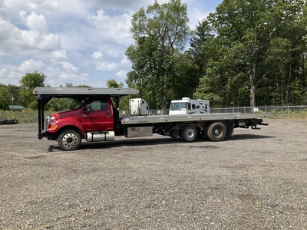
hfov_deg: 61.7
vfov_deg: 48.2
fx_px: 257
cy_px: 115
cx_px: 154
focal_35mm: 29
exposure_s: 1/2058
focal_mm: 3
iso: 25
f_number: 1.8
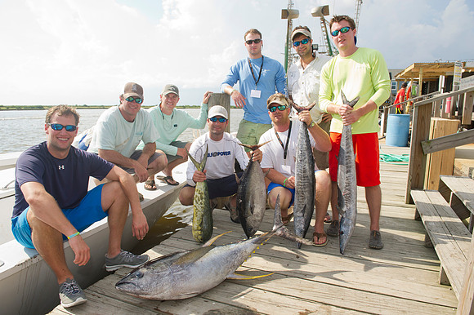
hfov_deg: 73.8
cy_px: 158
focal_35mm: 24
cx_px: 237
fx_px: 316
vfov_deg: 53.1
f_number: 8
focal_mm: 24
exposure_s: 1/250
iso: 125
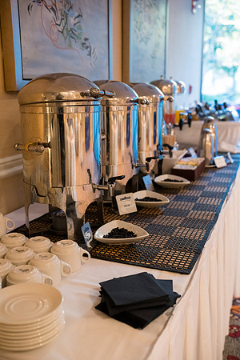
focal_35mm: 35
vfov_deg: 54.4
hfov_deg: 37.9
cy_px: 180
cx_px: 120
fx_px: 350
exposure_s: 1/160
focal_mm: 35
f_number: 3.2
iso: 3200
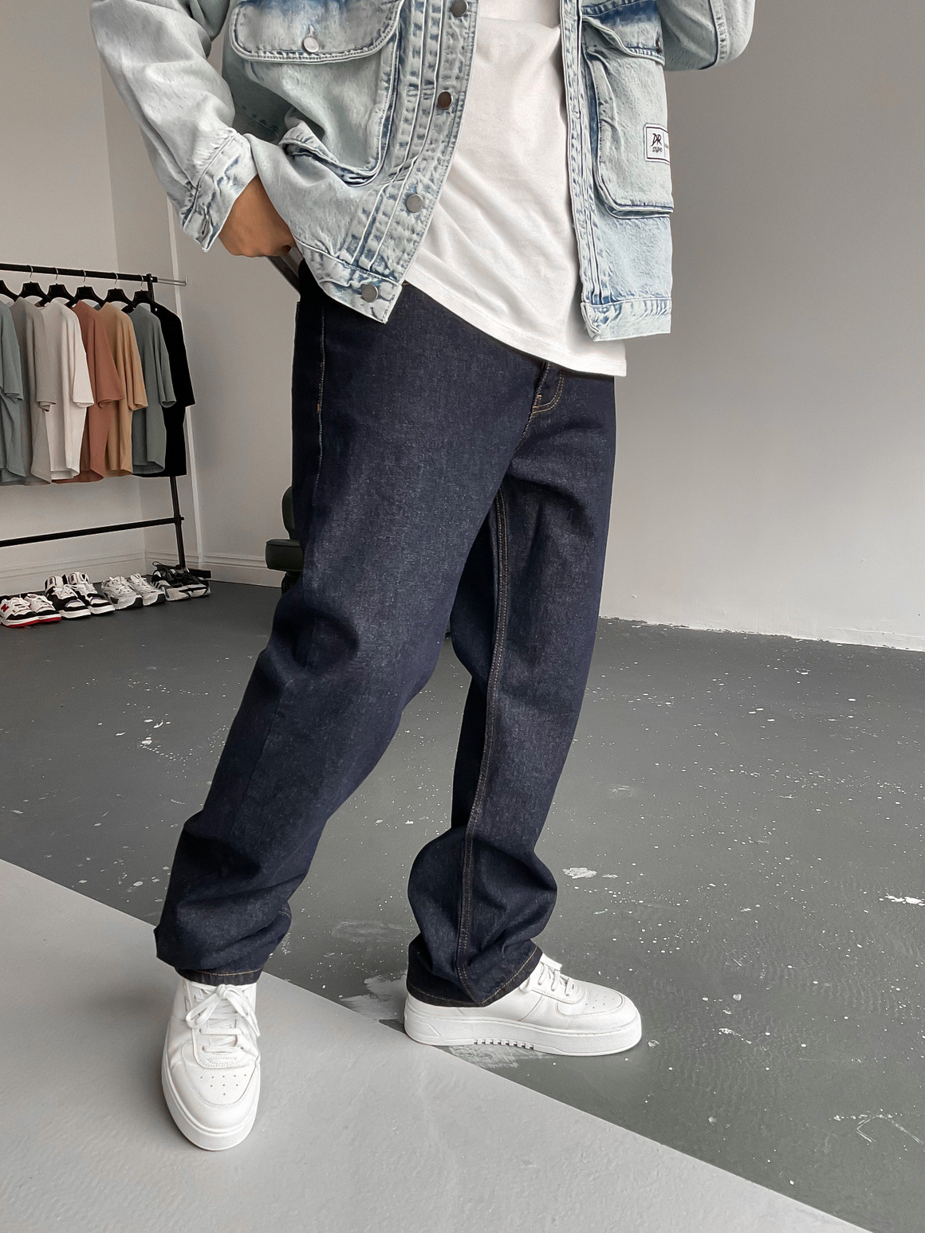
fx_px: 1069
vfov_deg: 60.0
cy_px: 610
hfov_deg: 46.8
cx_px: 468
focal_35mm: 30
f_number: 1.8
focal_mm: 3
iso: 64
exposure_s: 1/90
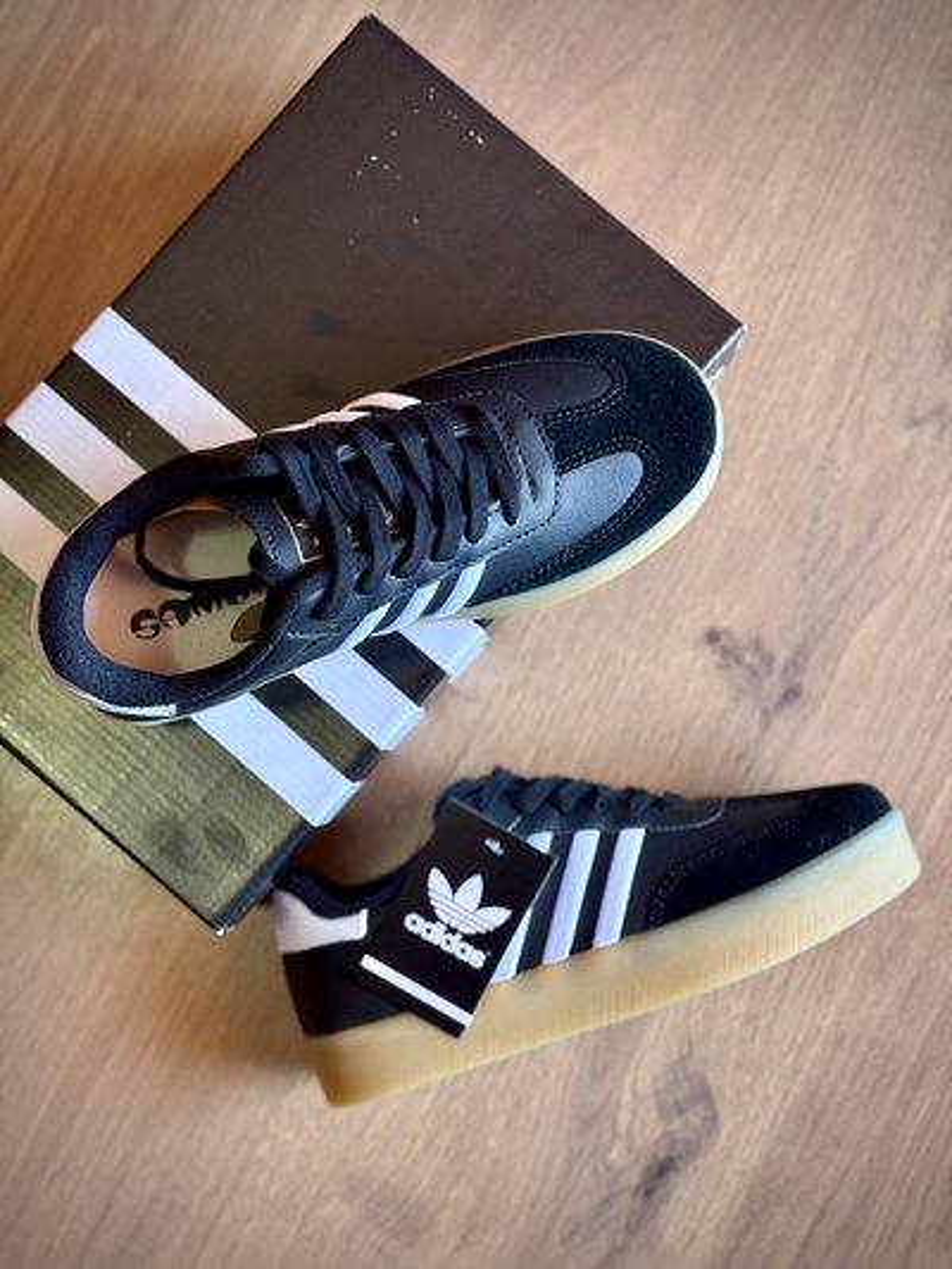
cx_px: 476
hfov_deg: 28.0
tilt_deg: -83.3
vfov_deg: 36.8
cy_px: 634
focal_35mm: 52
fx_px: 1906
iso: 80
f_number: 1.6
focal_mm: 5.96
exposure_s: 1/60
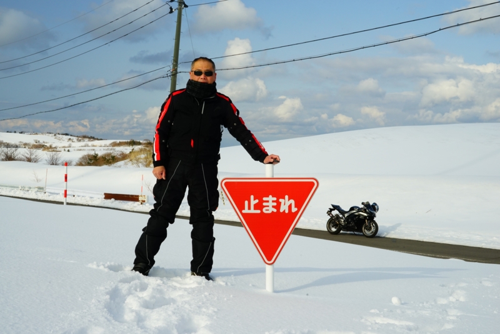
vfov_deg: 30.5
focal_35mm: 44
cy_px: 167
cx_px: 250
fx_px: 611
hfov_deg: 44.5
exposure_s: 1/60
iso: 400
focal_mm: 44
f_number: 22
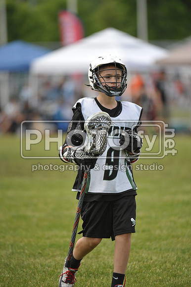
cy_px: 144
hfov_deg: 3.9
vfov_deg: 5.9
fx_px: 2789
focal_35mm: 350
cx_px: 96
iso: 800
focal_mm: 350
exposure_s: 1/2500
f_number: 4
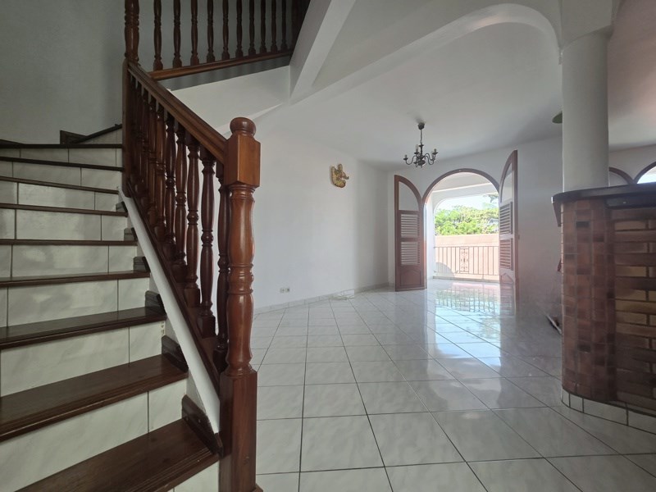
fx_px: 246
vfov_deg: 89.9
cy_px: 246
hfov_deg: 106.2
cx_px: 328
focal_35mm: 13
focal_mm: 2.2
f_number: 2.2
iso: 50
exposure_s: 1/120
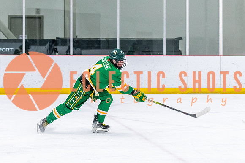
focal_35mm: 150
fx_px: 1023
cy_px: 74
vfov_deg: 9.1
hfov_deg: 13.6
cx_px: 102
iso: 4000
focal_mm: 90
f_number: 2.8
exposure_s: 1/800
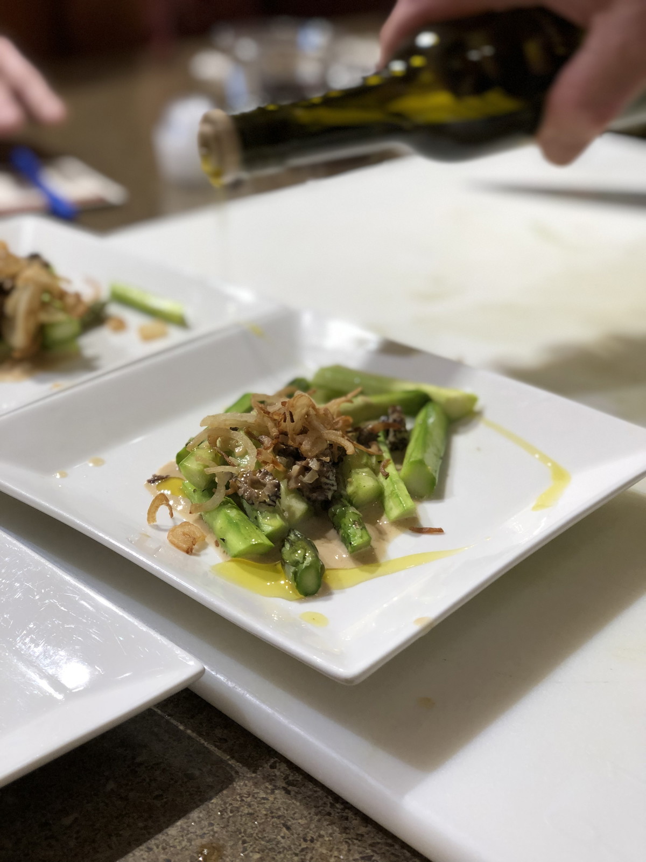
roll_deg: -0.9
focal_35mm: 52
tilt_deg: -24.7
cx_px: 323
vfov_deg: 36.8
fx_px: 1294
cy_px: 431
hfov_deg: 28.0
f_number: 2.4
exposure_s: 1/60
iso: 50
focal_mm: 6
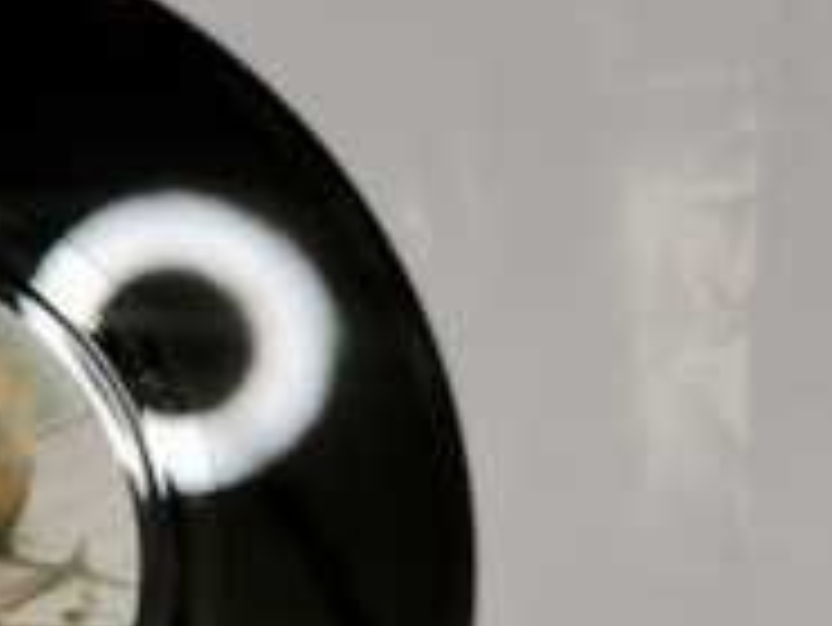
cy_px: 579
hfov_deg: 16.8
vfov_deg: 13.2
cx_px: -207
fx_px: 2670
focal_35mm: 111
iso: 50
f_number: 1.8
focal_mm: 5.58
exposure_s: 1/100
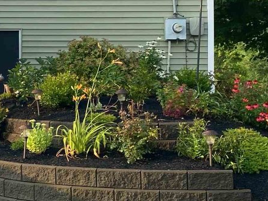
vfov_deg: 15.7
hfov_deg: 19.6
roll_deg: -0.1
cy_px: 62
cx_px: -59
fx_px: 728
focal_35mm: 94
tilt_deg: +0.7
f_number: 1.8
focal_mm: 4.25
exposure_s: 1/822
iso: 32
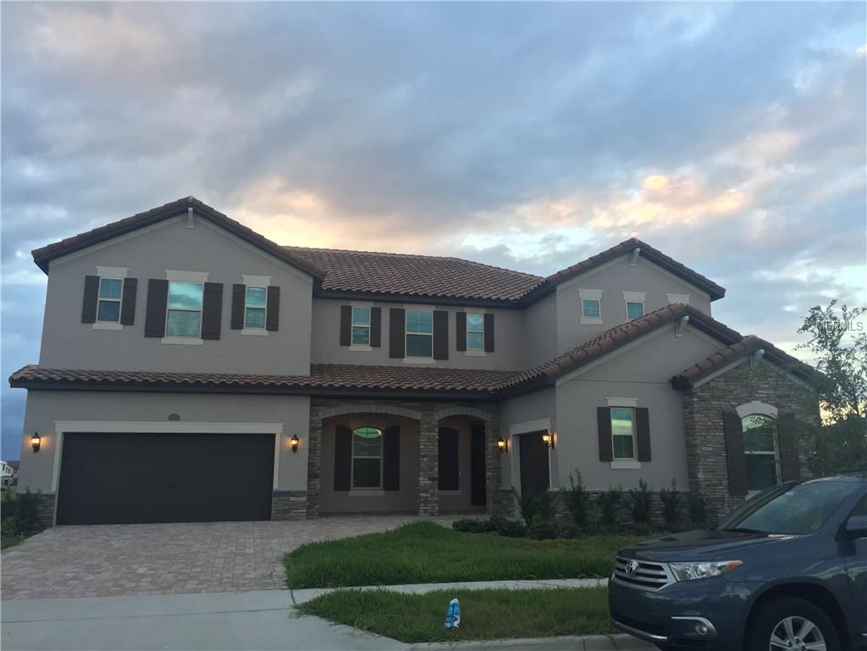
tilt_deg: +10.4
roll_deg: -0.1
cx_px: 434
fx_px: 726
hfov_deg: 61.7
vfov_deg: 48.2
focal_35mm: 29
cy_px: 326
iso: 50
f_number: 2.2
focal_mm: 4.15
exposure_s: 1/120
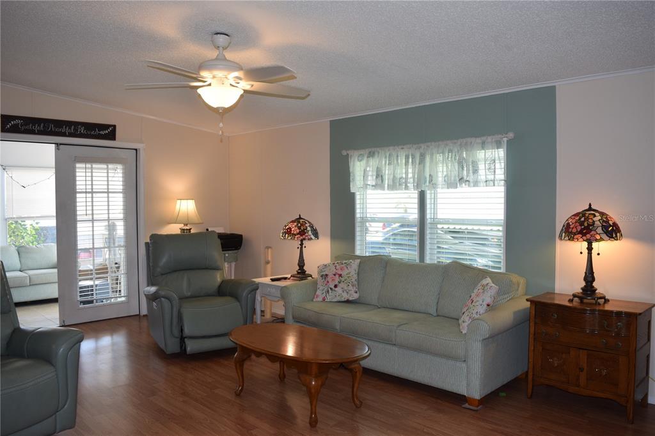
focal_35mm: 27
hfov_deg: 67.4
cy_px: 218
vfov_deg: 47.9
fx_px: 491
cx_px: 328
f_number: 5.6
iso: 640
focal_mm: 18
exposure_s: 1/125
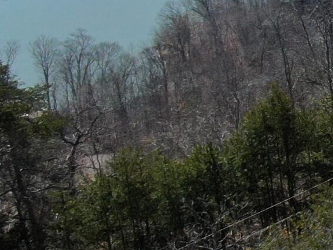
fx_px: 1221
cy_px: -71
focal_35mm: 127
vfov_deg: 11.4
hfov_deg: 13.1
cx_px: 702
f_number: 2.8
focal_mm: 4.39
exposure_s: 1/1250
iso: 100
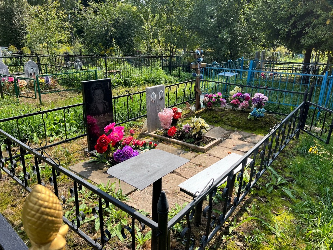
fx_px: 250
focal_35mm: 26
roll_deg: -0.8
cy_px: 125
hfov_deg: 67.3
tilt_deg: -12.9
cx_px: 166
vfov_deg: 53.1
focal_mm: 5.7
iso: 50
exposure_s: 1/1838
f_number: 1.5
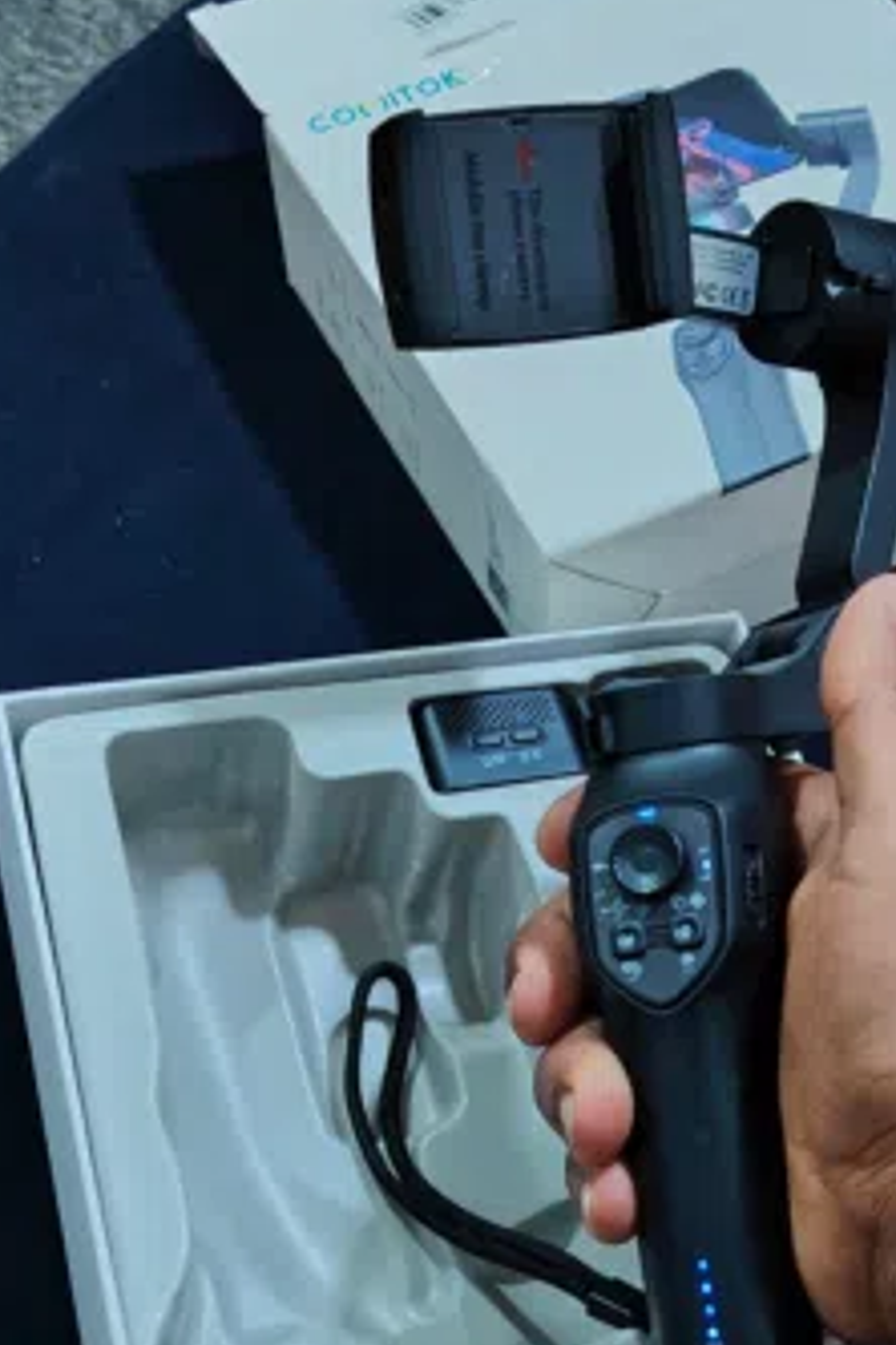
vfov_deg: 33.4
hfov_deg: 22.6
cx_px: 573
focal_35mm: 60
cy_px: 747
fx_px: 2240
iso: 594
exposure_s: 1/25
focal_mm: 5.25
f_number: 1.75
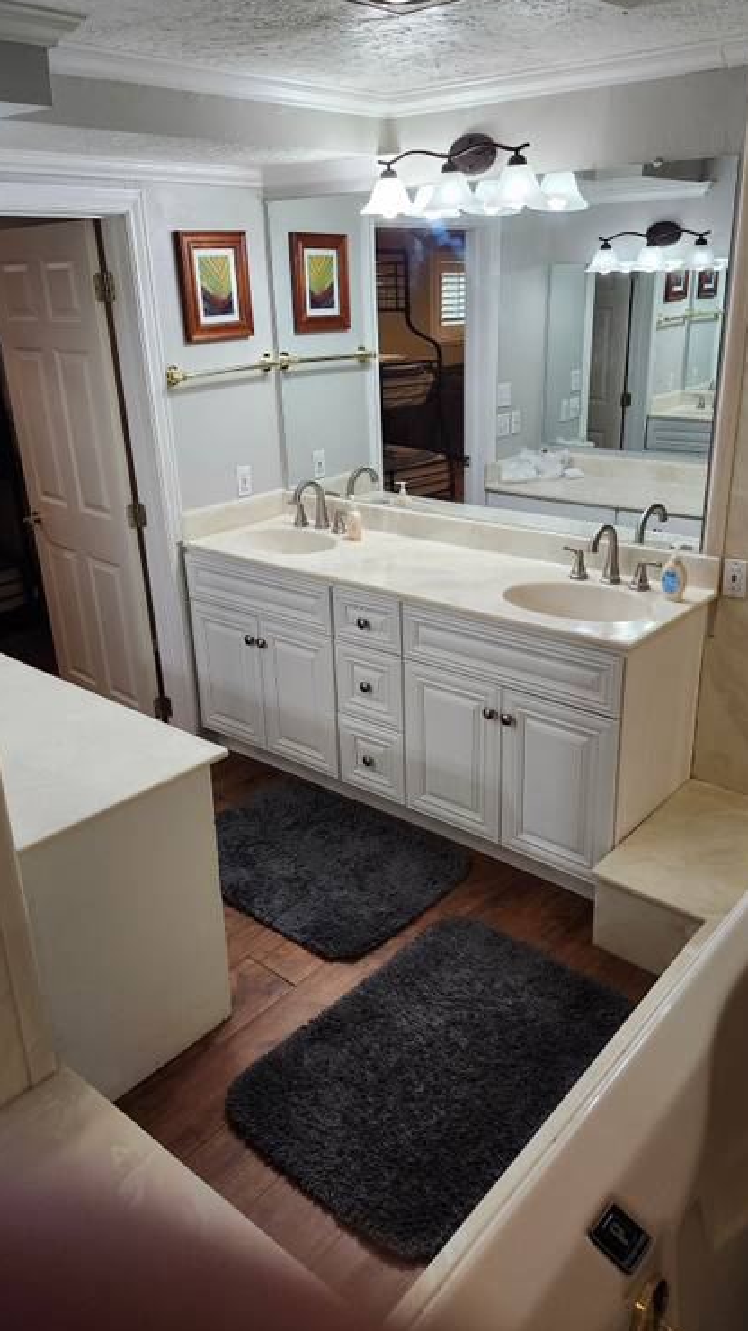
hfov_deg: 44.3
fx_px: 917
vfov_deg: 71.9
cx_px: 397
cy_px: 649
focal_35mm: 26
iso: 400
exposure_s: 1/120
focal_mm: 5.54
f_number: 1.8
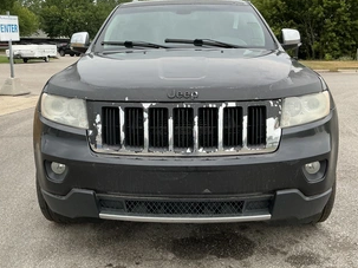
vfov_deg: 38.5
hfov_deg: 50.1
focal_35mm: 37
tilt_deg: -6.5
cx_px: 173
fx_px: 383
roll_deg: -0.6
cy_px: 112
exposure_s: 1/122
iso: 32
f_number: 1.8
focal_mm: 3
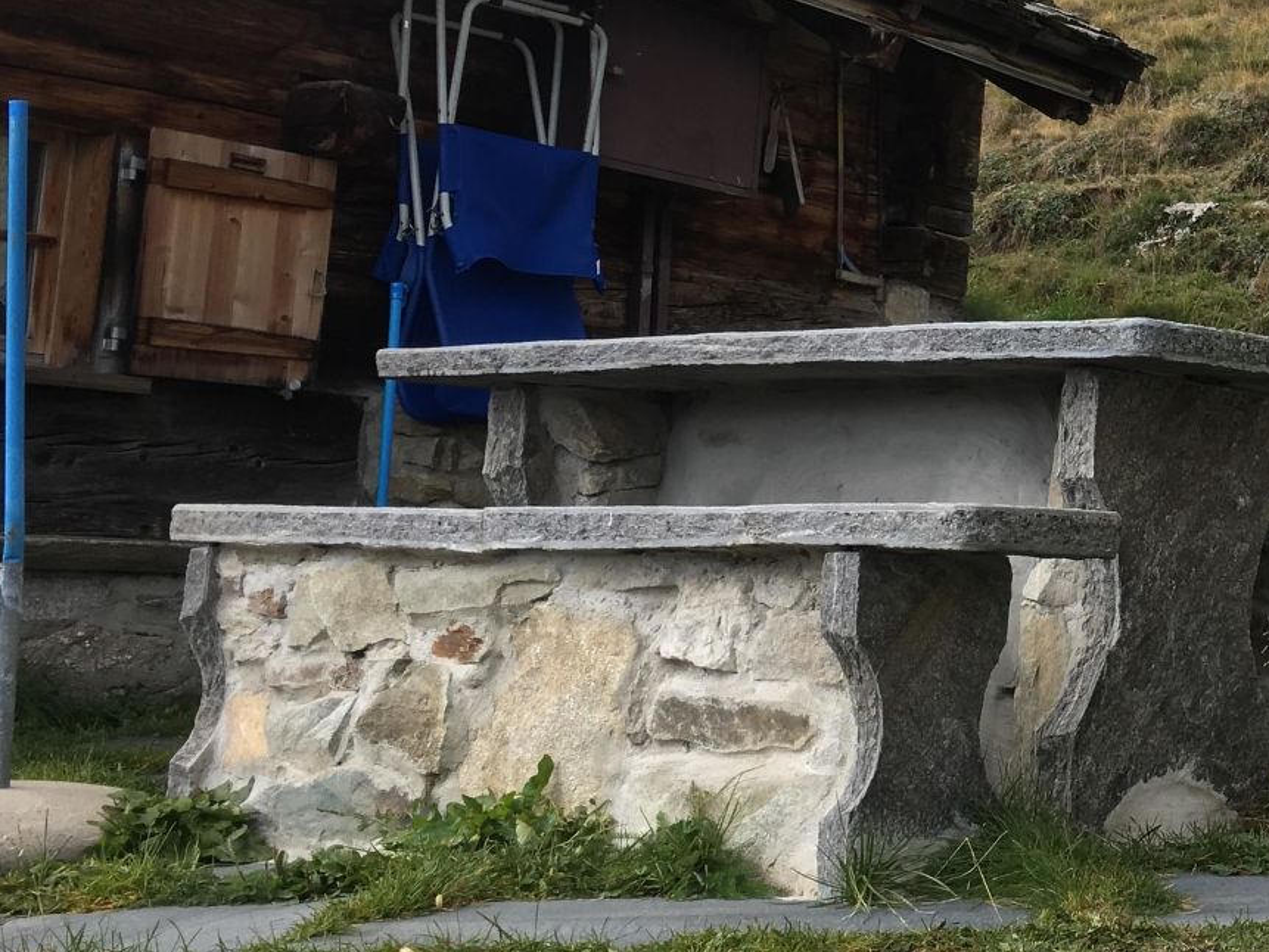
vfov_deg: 21.2
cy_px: 256
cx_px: 1450
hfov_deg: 25.7
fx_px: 2530
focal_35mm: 69
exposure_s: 1/587
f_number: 2.2
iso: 25
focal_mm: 4.15
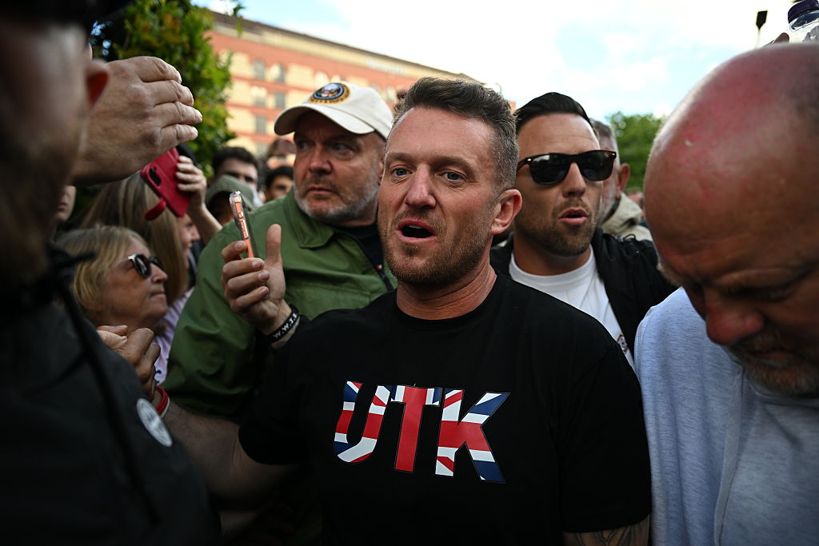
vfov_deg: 53.1
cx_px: 410
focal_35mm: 24
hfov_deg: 73.7
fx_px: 546
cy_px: 273
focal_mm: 24
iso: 400
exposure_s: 1/1000
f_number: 2.8
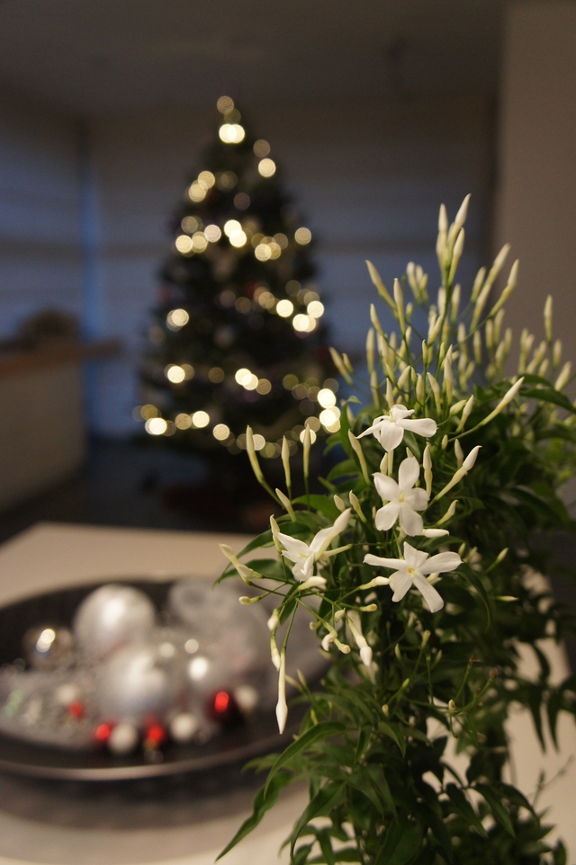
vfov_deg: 57.3
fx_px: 793
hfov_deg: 39.9
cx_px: 288
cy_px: 432
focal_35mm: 33
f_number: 4
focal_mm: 22
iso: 1000
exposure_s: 1/40
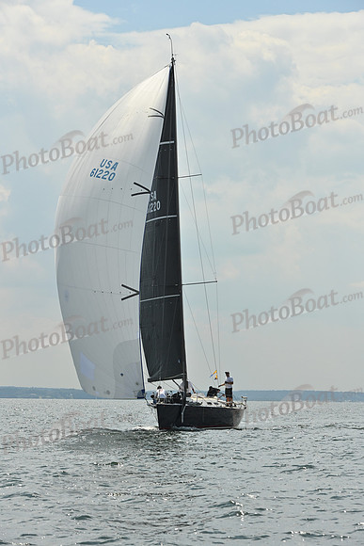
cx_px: 182
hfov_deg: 10.6
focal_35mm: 130
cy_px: 273
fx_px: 1970
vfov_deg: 15.8
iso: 320
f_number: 10
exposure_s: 1/1600
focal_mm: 130
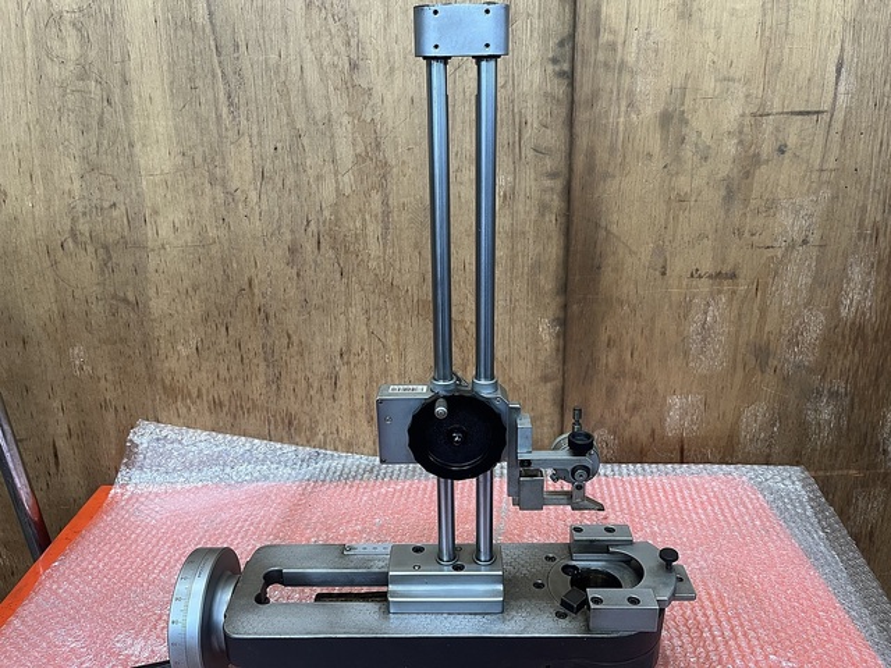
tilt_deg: -20.9
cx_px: 446
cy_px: 334
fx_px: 669
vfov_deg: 53.1
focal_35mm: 26
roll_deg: +1.1
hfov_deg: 67.3
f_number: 1.6
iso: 160
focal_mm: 5.1
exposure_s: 1/60
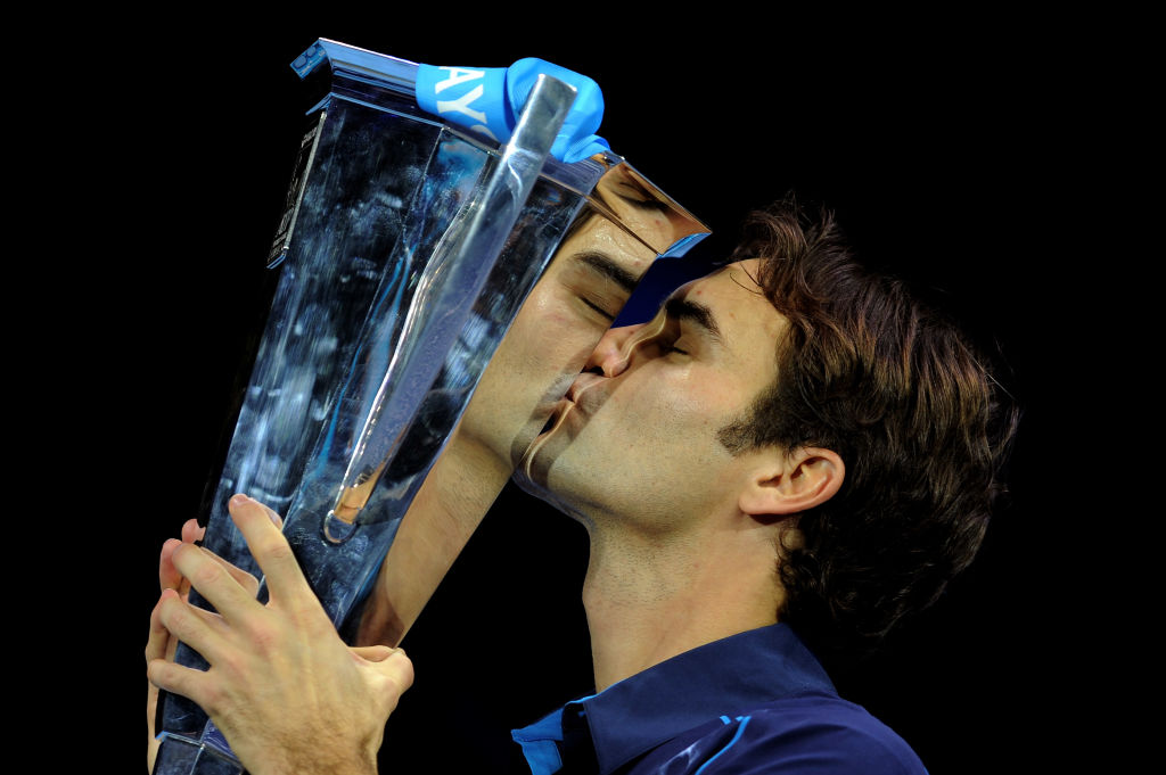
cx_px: 583
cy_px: 388
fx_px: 12945
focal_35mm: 400
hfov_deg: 5.2
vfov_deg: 3.4
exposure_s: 1/400
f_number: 2.8
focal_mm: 400
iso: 400
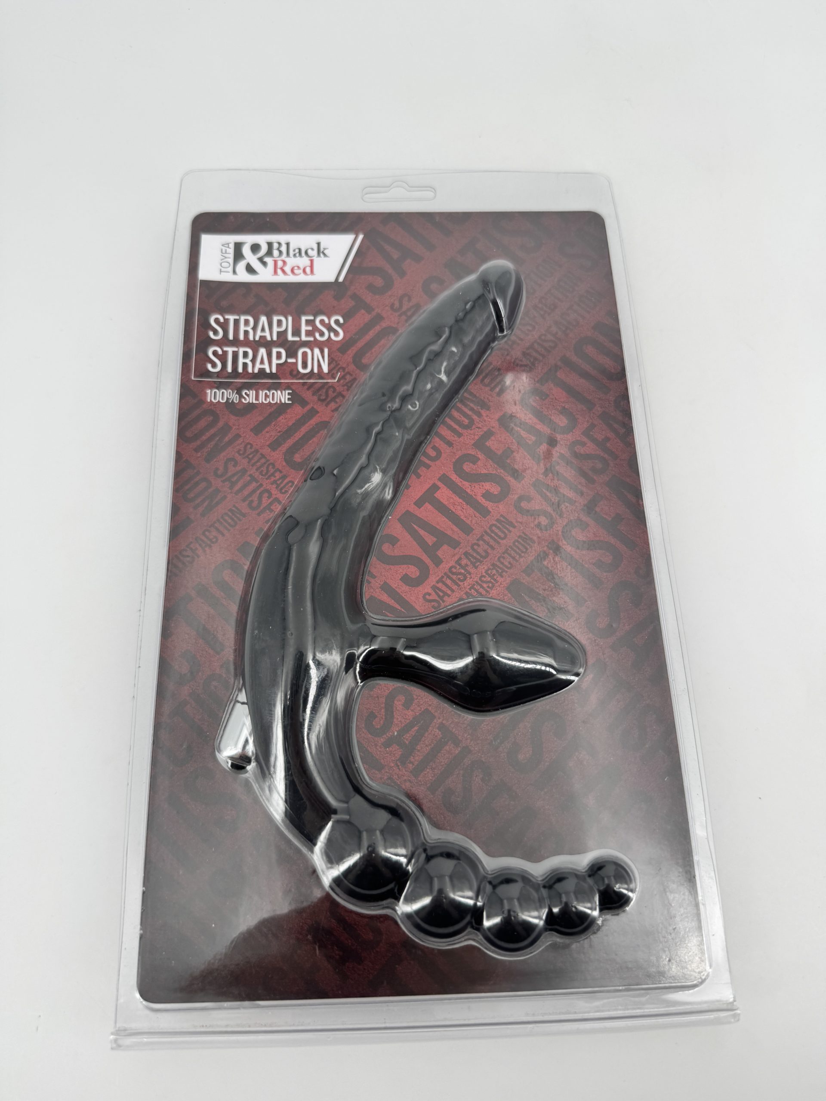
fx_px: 764
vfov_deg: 71.6
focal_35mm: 24
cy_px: 550
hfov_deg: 56.8
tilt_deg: -69.9
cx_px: 413
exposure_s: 1/671
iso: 80
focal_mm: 6.76
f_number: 1.78
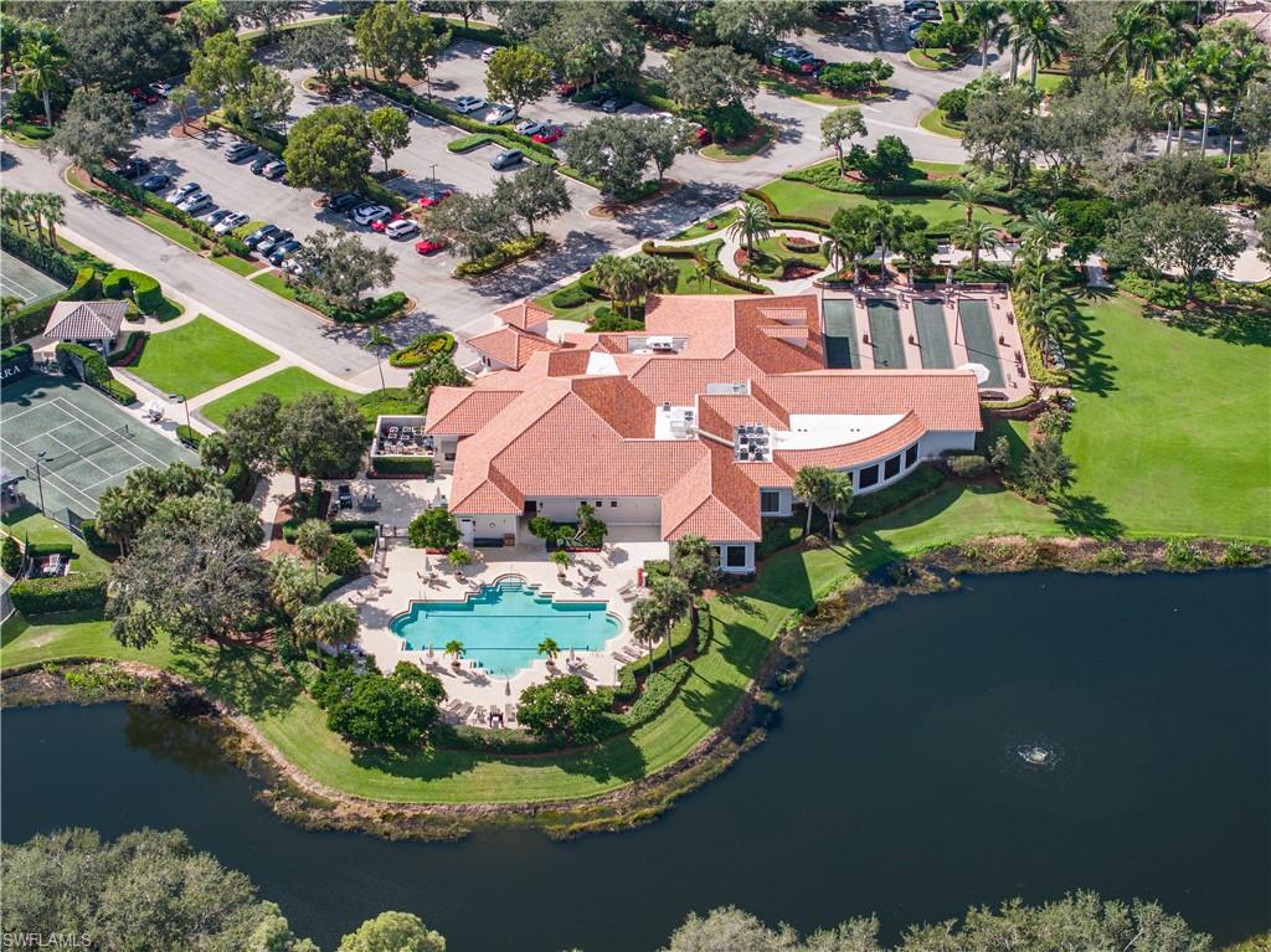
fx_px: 2569
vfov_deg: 21.0
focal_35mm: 70
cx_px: 636
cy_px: 476
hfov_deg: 27.8
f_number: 2.8
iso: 160
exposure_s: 1/1000
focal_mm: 19.35
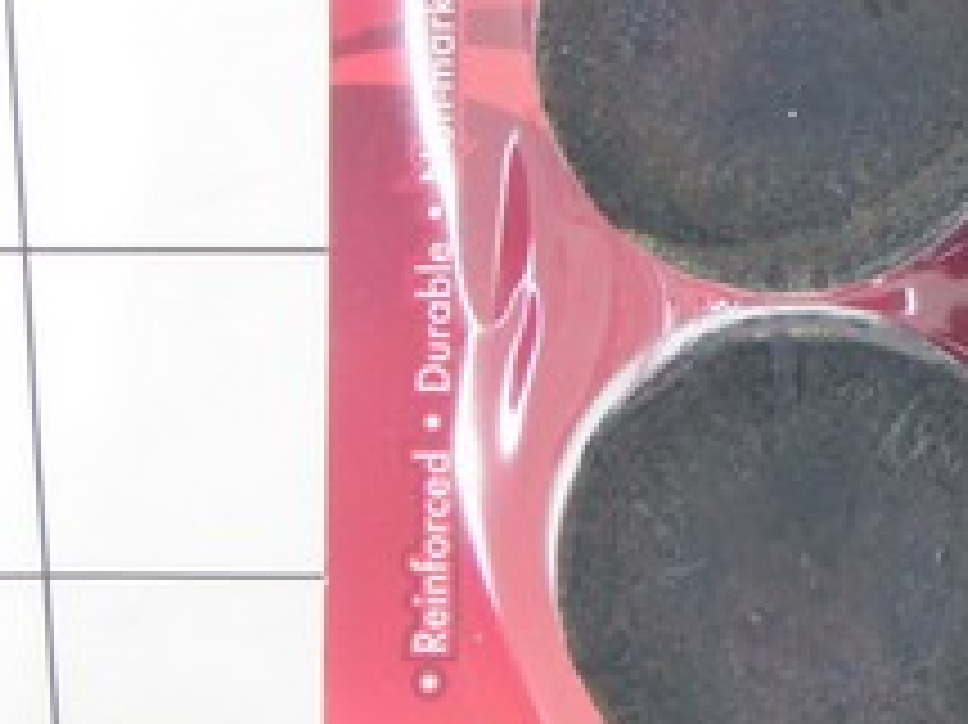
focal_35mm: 152
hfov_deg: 12.8
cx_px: 1058
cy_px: 157
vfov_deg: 9.7
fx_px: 4248
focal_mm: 9.13
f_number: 4
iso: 200
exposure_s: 1/40
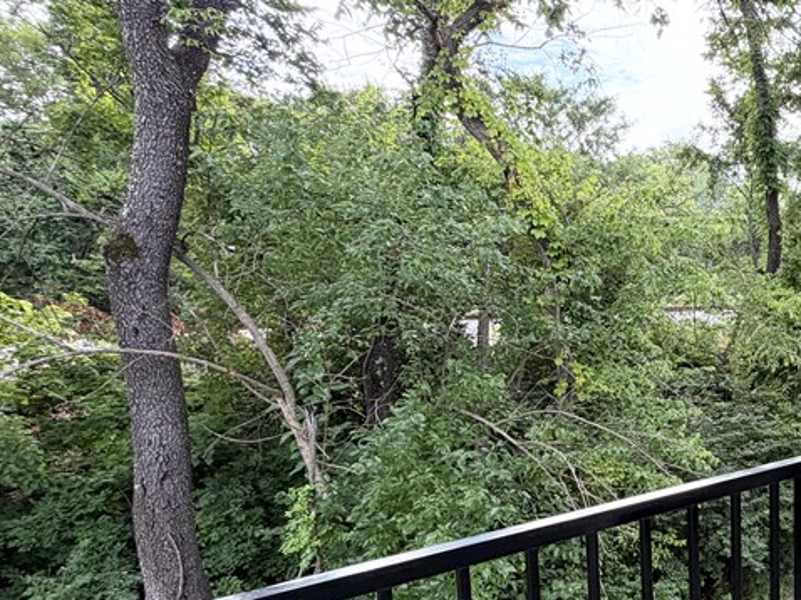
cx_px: 784
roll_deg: +1.4
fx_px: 694
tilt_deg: -7.2
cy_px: 362
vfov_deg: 46.5
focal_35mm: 30
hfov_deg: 49.9
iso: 50
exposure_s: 1/178
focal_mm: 2.22
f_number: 2.2
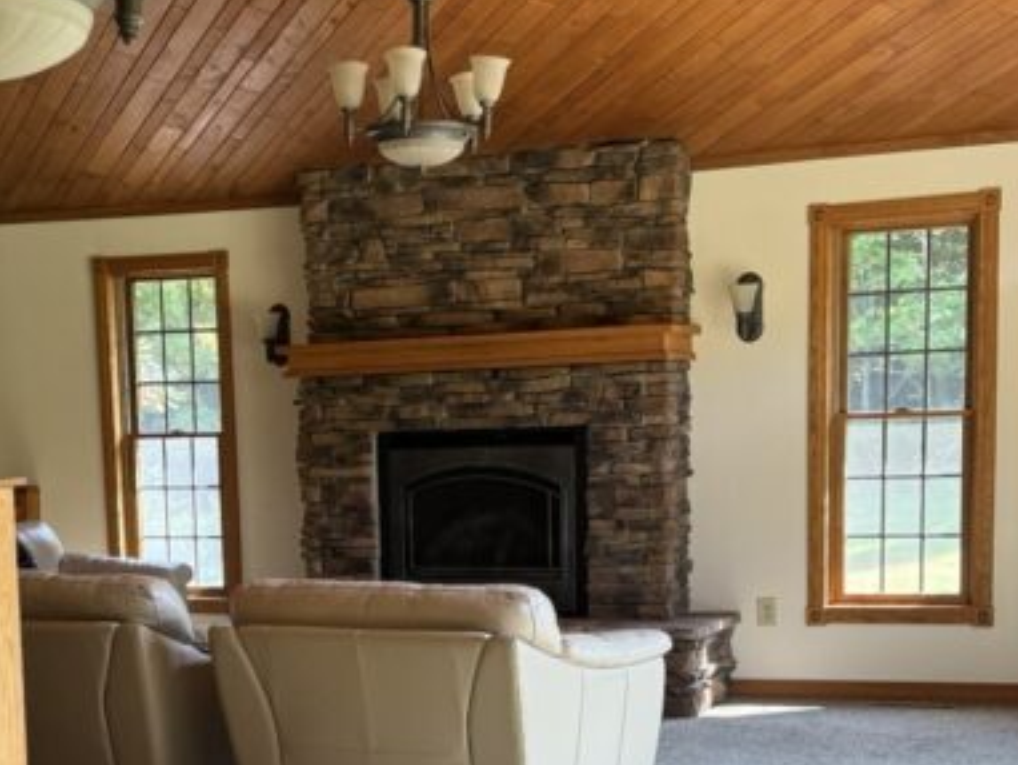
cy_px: 690
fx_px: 1972
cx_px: 350
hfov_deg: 28.8
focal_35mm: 67
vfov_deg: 21.5
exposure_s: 1/121
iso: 160
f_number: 1.78
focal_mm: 6.76
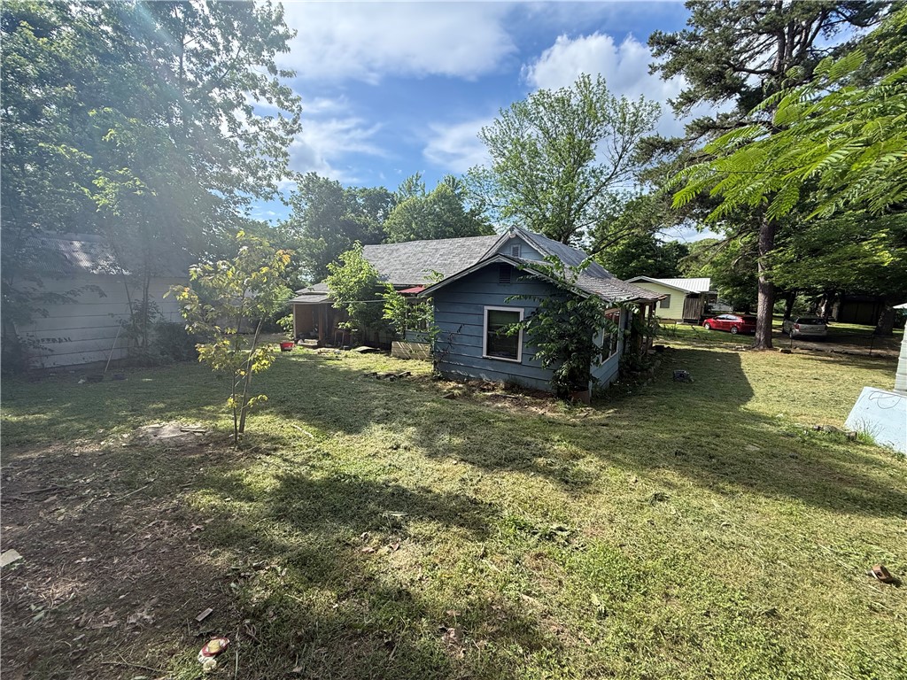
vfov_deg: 85.7
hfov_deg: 102.1
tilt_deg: -7.0
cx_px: 454
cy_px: 340
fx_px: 367
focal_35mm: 14
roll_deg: -1.0
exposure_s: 1/638
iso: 64
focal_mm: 2.22
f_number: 2.2
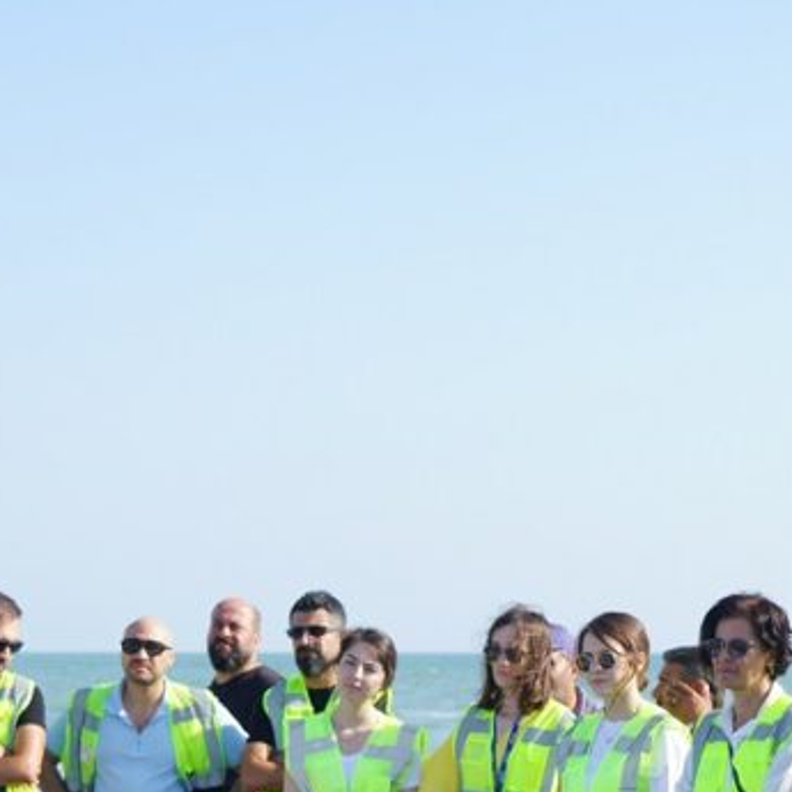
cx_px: 416
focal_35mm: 111
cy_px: 738
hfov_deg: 15.7
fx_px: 2873
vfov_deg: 15.5
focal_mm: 44
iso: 100
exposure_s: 1/400
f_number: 5
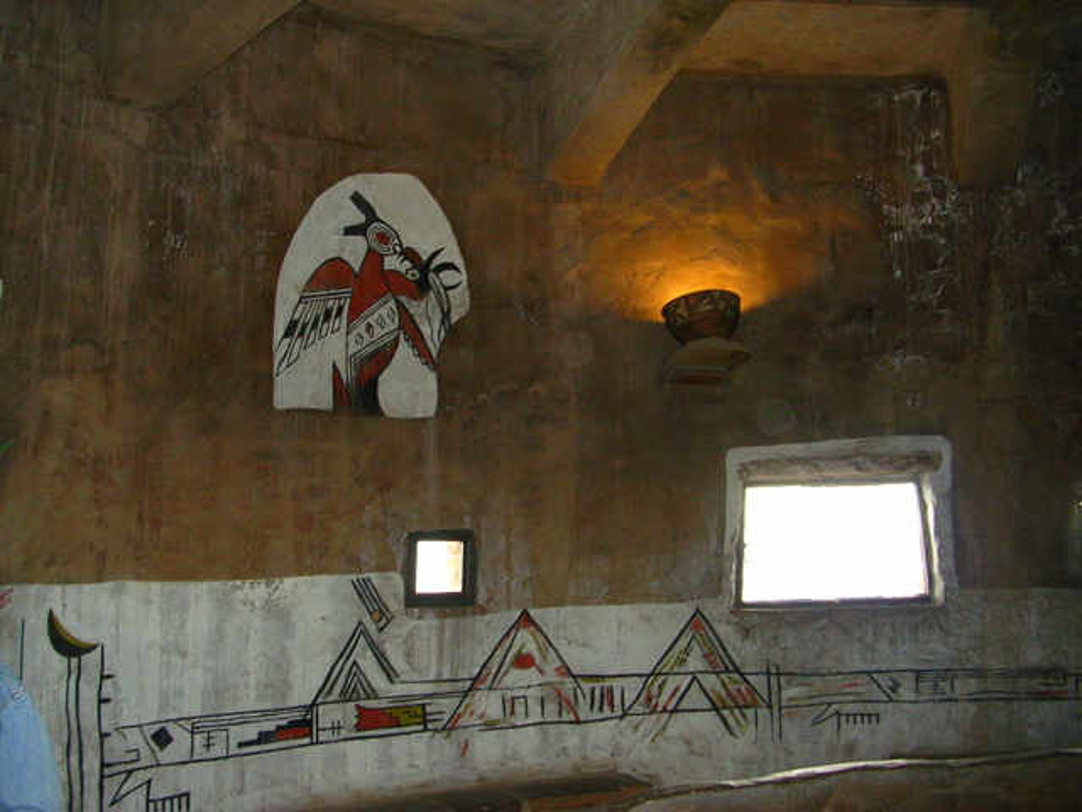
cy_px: 406
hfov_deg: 49.0
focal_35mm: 38
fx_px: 1188
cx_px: 541
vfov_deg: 37.7
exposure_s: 1/60.1
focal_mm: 5.8
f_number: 2.8
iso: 156
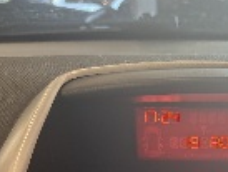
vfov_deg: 17.8
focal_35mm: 79
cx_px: 225
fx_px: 521
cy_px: 209
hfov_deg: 23.7
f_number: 1.6
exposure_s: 1/50
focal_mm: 5.96
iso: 250
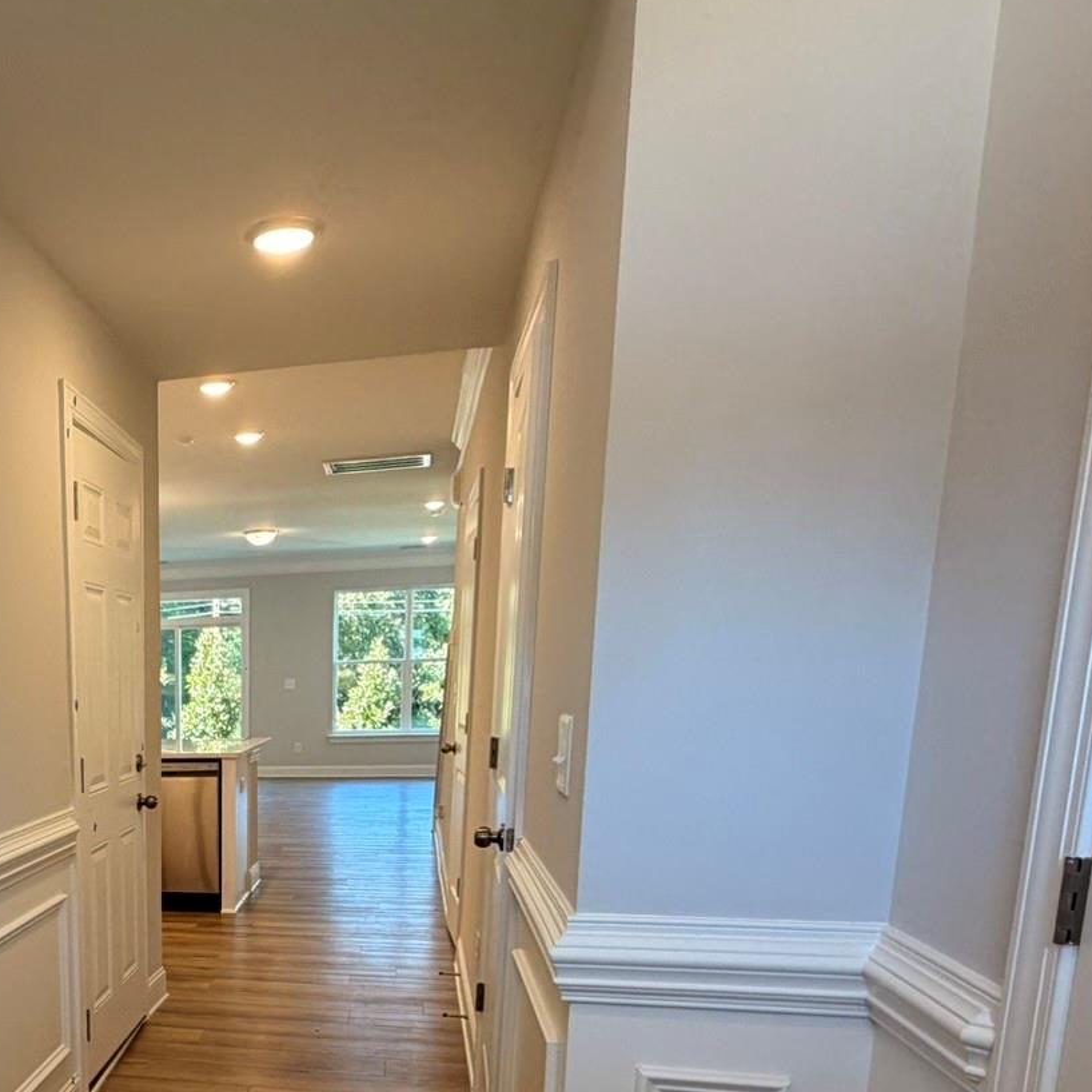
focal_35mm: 31
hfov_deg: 46.7
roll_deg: +2.7
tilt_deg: -11.0
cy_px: 900
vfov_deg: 49.0
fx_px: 1106
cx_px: 87
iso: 160
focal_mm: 2.22
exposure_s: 1/120
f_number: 2.2
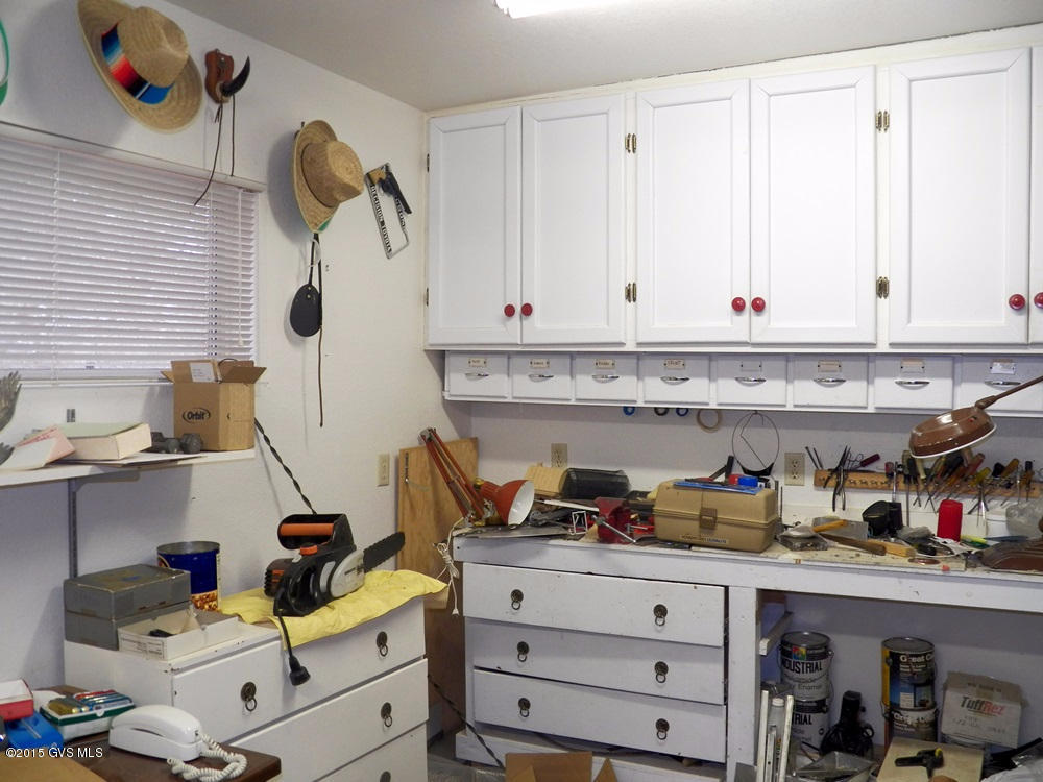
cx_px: 522
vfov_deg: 45.4
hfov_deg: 58.4
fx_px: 934
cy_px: 391
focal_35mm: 31
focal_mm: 5.5
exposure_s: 1/50
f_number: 2.8
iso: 125
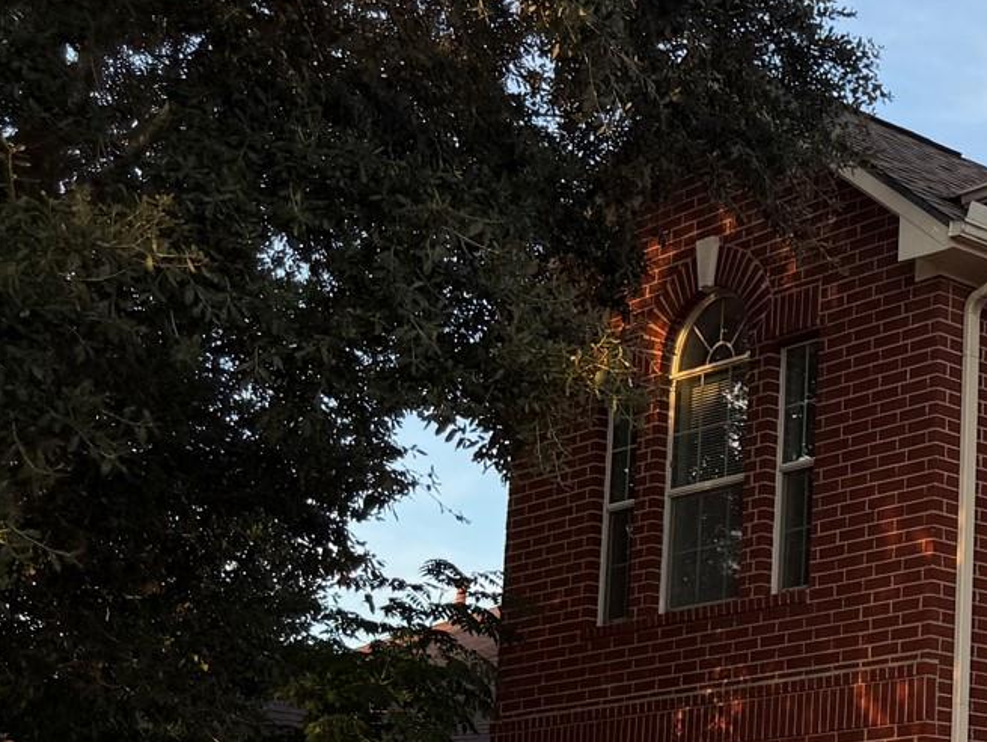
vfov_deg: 19.1
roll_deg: -0.1
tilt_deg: +7.0
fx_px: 2140
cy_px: 733
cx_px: 1442
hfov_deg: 22.0
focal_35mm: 75
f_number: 1.78
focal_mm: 6.76
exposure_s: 1/607
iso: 80
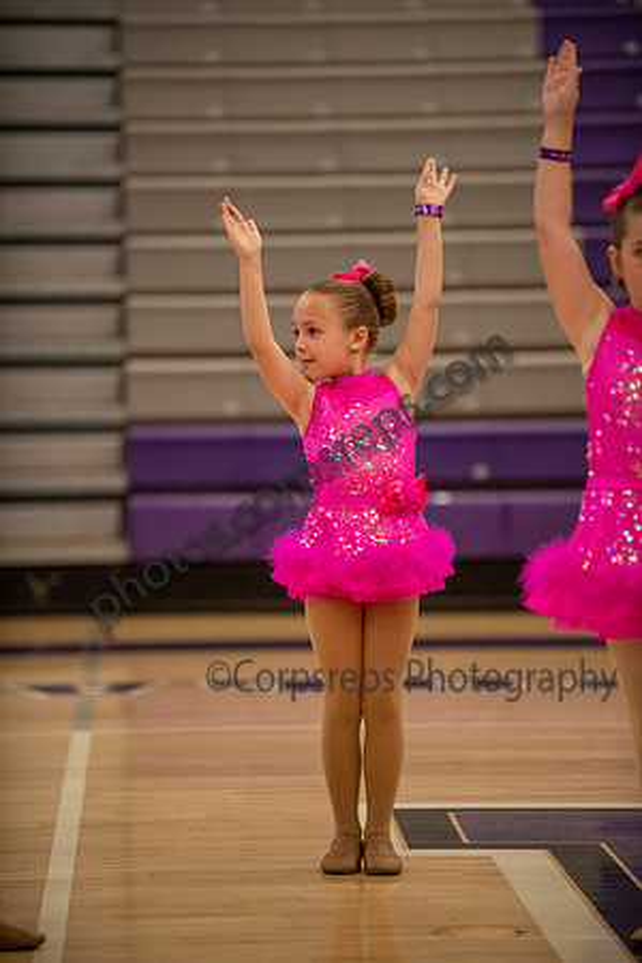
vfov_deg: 10.3
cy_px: 482
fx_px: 5350
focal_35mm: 200
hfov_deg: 6.9
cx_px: 321
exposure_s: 1/640
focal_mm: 200
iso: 3200
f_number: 2.8
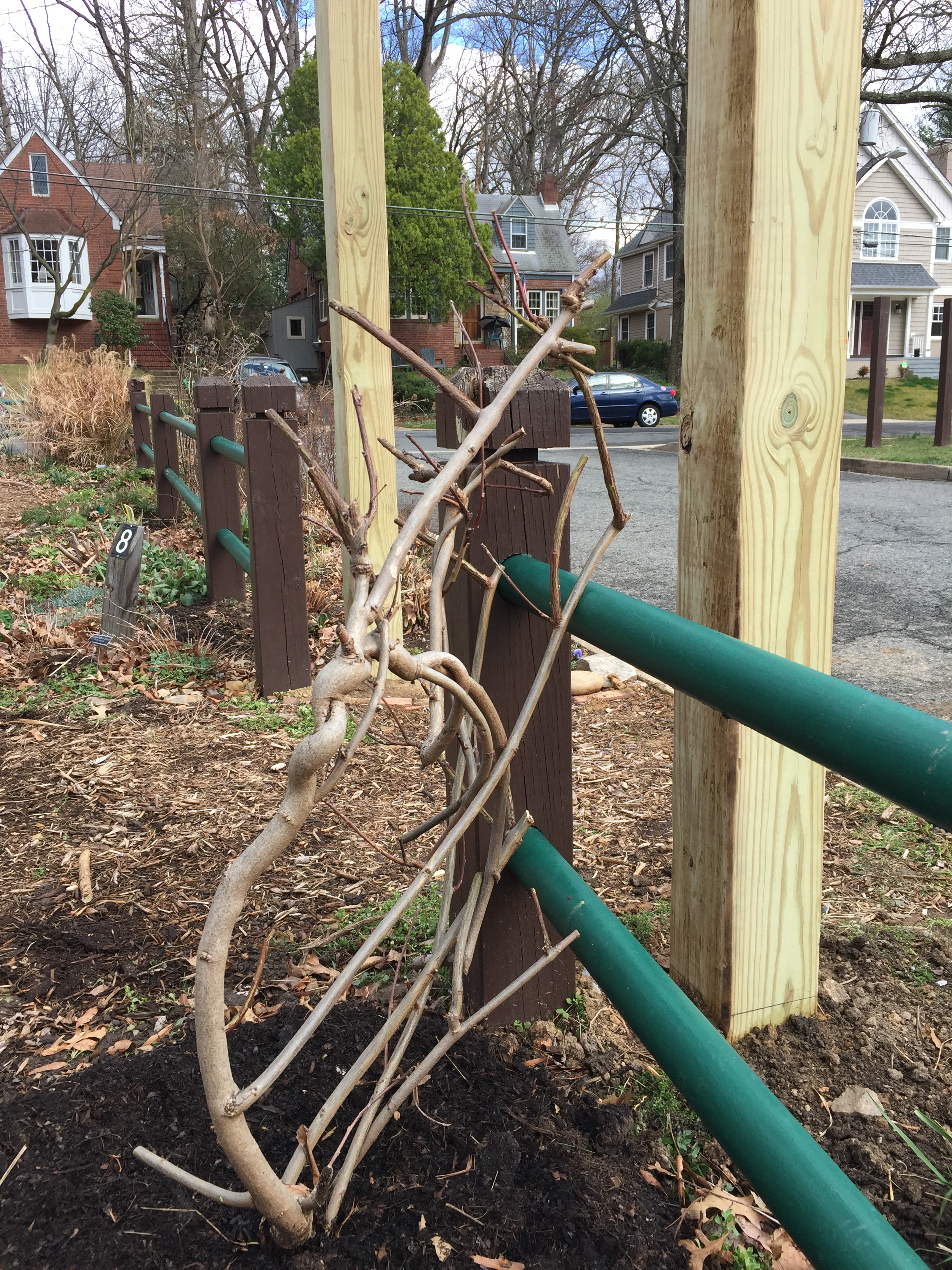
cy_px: 635
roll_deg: +1.5
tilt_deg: -12.5
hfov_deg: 48.2
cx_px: 476
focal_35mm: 29
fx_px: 1063
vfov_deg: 61.7
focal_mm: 4.15
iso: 32
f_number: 2.2
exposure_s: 1/638
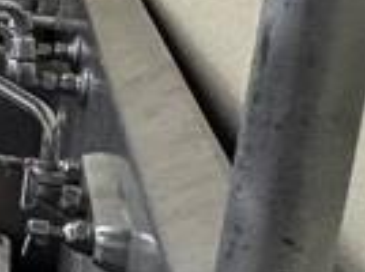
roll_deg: -0.1
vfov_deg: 13.4
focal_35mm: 107
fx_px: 1126
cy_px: -63
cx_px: -790
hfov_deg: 10.7
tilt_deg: -11.1
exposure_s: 1/120
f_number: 2.2
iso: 200
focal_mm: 2.22
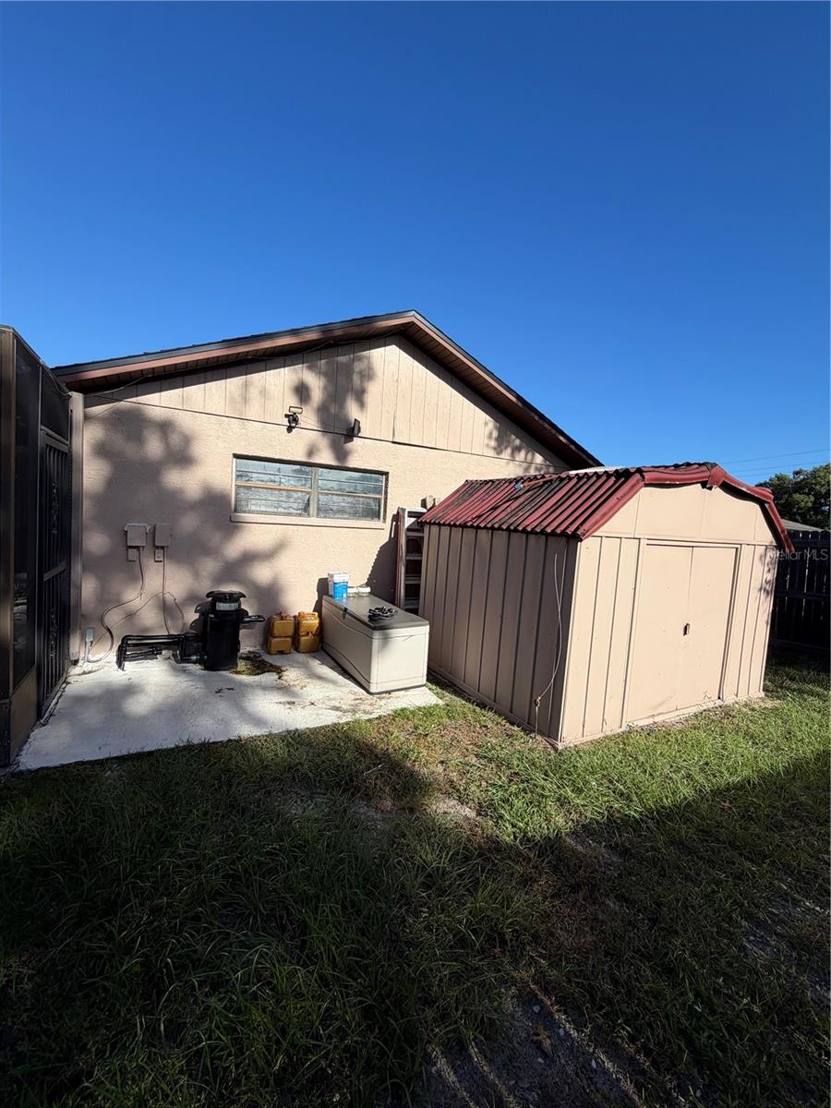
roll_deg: -3.7
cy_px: 554
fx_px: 448
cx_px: 416
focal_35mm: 14
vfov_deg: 102.1
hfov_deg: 85.7
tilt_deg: -4.3
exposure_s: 1/770
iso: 20
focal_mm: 2.22
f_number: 2.2
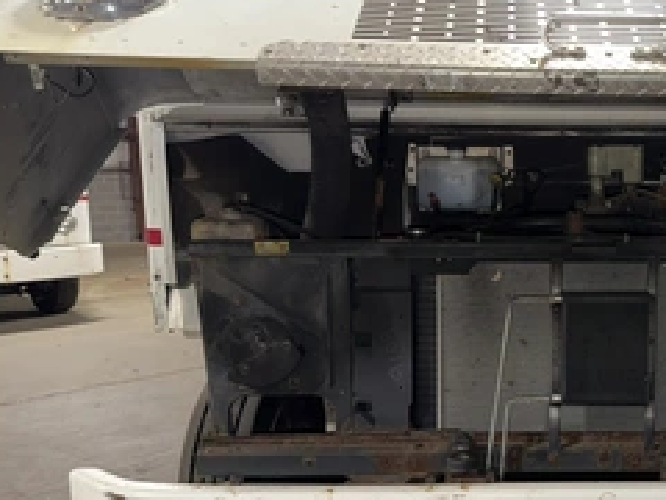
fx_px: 770
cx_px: 538
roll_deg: +0.0
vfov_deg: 35.9
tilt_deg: -9.1
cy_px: 286
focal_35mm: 40
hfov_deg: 44.4
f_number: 1.78
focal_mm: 6.76
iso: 125
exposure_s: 1/10
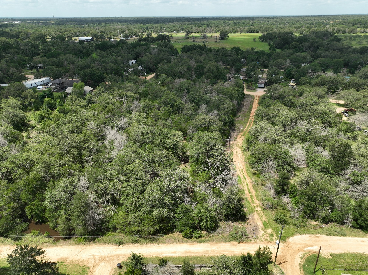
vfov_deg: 56.8
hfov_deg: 71.6
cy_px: 138
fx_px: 255
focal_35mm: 24
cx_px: 184
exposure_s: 1/1600
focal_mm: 12.29
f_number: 2.8
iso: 110
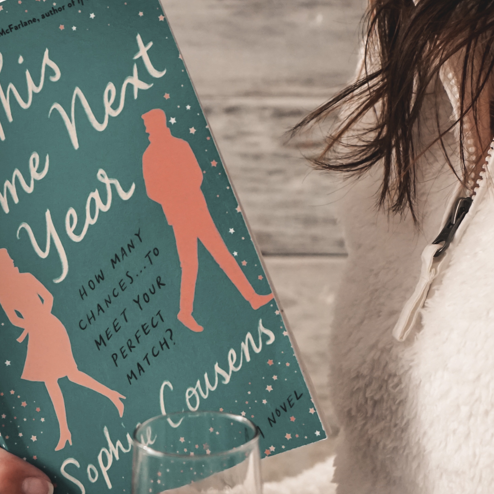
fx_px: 2277
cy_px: 287
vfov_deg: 12.4
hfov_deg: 12.3
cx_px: 68
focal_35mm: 141
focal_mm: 59
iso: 2500
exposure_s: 1/160
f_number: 5
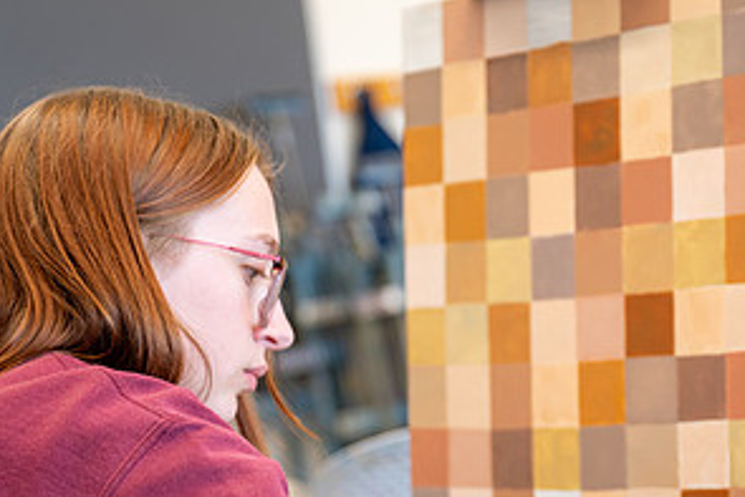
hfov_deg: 18.5
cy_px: 425
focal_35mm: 110
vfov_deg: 12.4
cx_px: 518
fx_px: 2277
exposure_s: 1/100
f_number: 2.8
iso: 320
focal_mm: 56
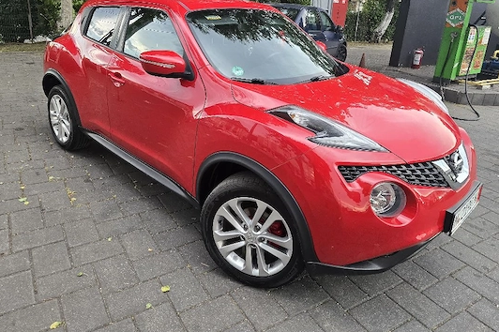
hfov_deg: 67.4
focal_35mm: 27
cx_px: 249
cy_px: 128
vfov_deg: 47.5
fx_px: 374
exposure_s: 1/182
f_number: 1.8
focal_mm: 5.4
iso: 200
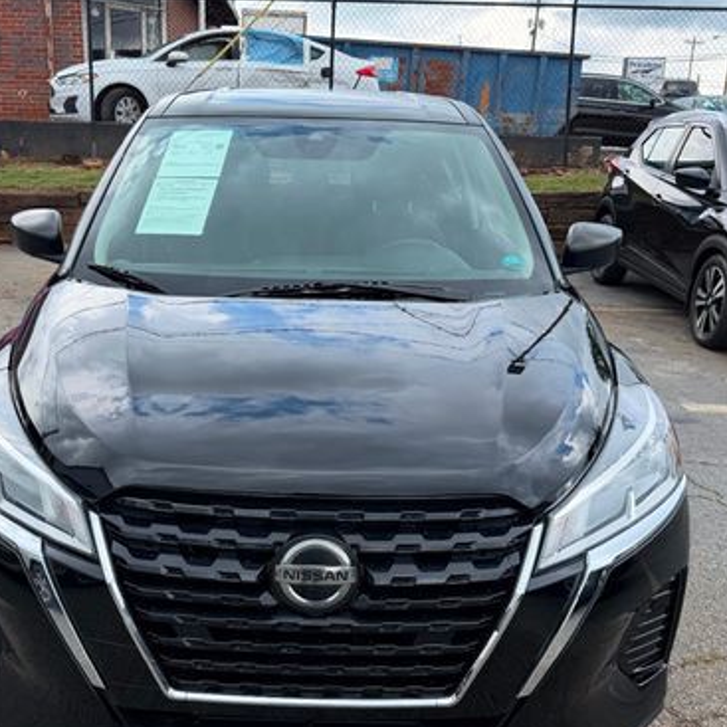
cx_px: 303
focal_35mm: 37
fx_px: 879
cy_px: 454
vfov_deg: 44.6
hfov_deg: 44.8
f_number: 1.78
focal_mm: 6.76
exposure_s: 1/1174
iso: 80
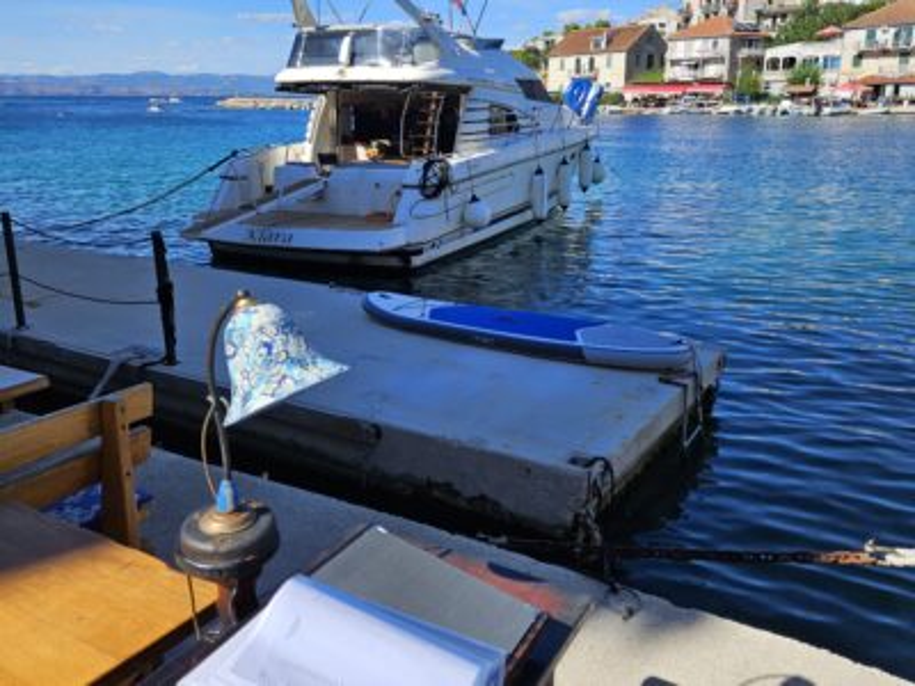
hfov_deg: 73.9
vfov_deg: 58.9
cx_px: 458
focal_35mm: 23
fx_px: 608
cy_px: 343
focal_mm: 5.4
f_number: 1.8
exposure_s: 1/1884
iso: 25
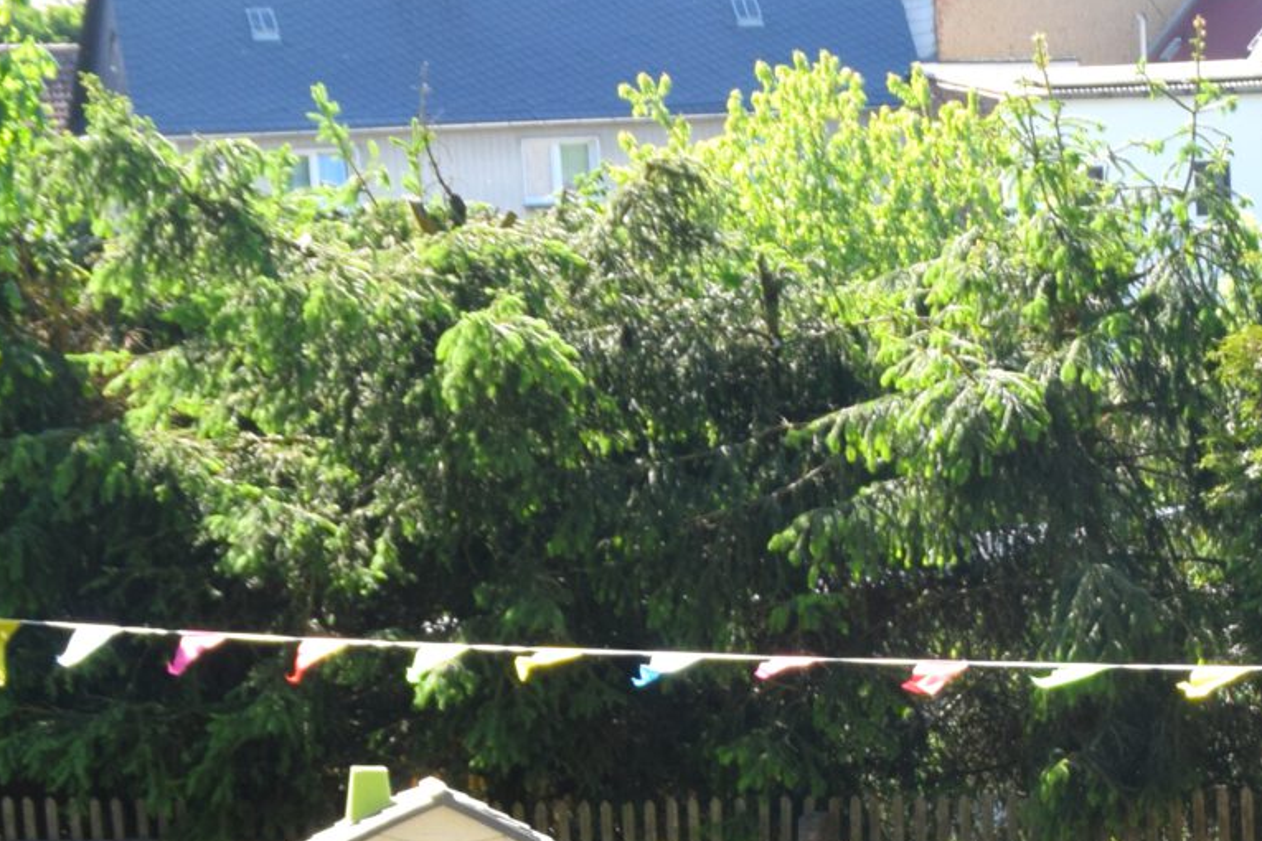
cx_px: 1181
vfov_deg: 7.7
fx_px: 6158
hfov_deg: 11.6
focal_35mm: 176
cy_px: 1284
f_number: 7.1
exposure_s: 1/200
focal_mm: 35
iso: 400
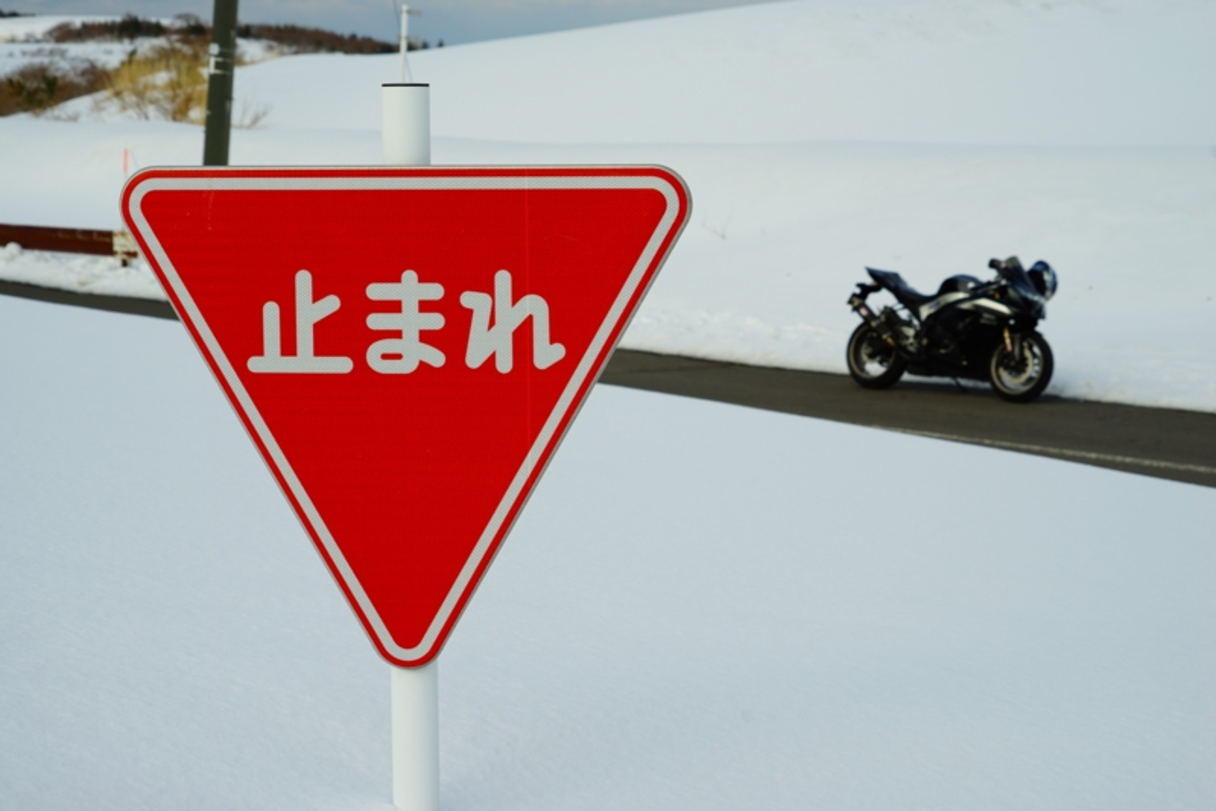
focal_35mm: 69
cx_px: 608
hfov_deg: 29.2
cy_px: 406
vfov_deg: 19.7
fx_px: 2331
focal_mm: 69
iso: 100
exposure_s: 1/125
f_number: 8
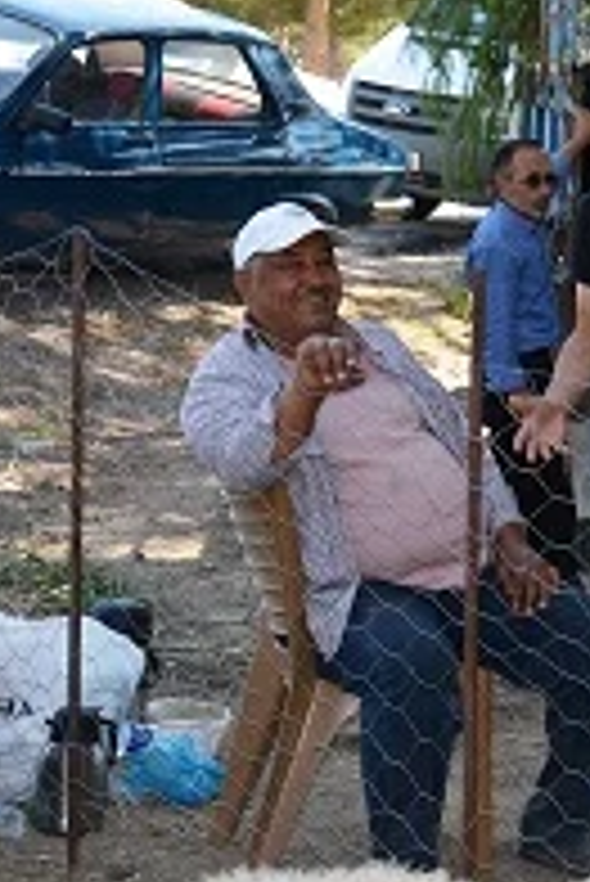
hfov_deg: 12.0
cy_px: 310
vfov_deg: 18.5
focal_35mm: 110
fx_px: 2699
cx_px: 847
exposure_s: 1/200
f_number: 4.5
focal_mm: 24
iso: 100
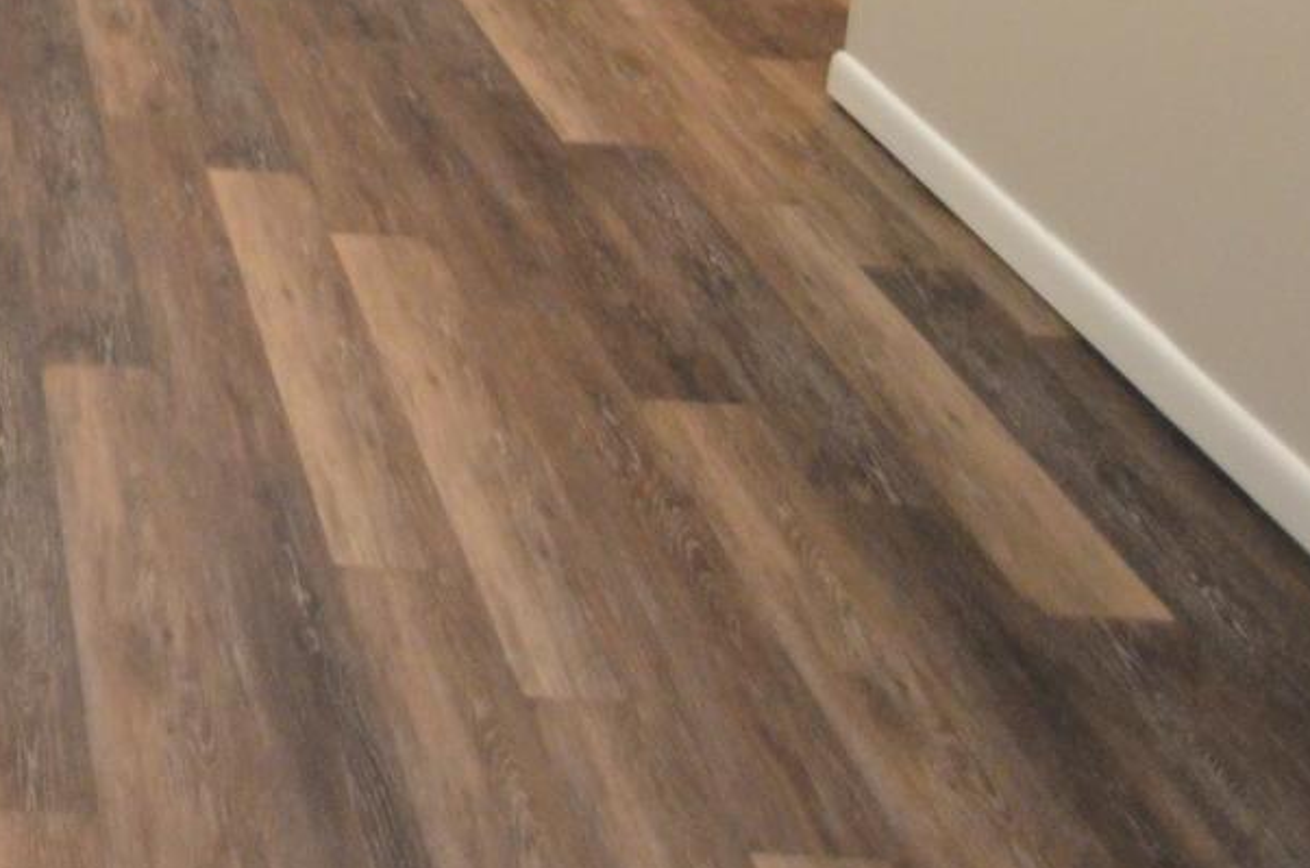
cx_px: -128
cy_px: -568
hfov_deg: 33.9
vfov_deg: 20.7
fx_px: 1852
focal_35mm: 51
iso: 1600
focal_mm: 10
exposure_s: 1/160
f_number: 3.5
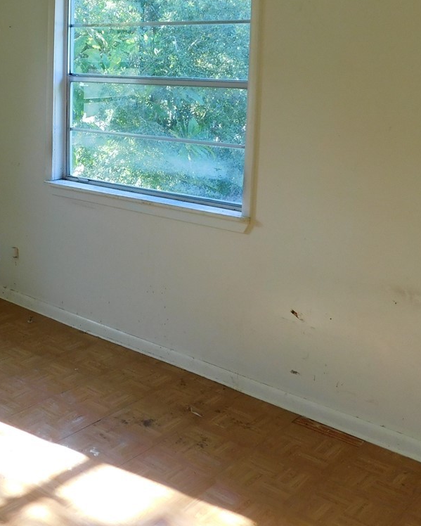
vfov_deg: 38.0
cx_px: 42
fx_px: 747
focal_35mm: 48
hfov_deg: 30.1
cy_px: 149
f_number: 3
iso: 125
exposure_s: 1/50
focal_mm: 4
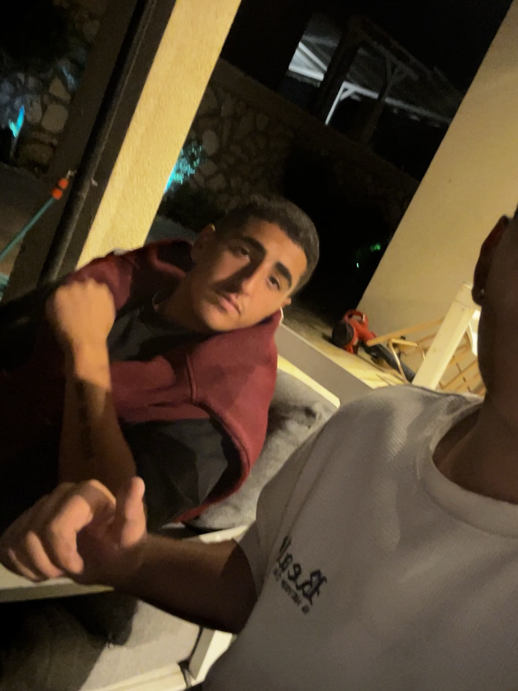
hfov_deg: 46.8
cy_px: 346
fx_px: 599
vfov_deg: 60.0
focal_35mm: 30
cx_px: 259
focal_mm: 2.69
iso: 1000
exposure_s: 1/17
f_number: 1.9
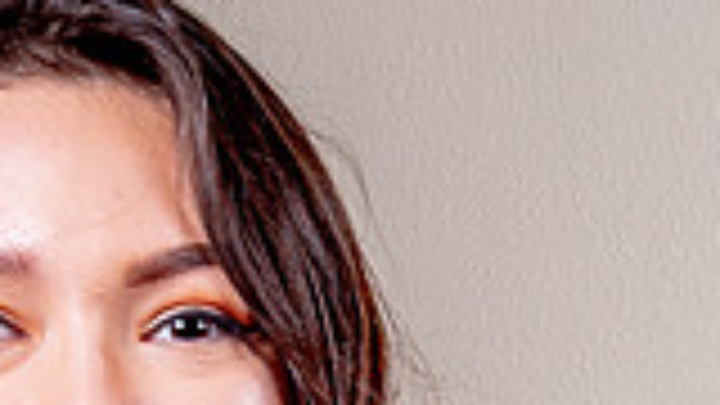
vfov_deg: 5.8
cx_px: 1127
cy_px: 1351
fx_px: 3666
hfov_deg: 10.8
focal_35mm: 192
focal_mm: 26
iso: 100
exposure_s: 1/125
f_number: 10
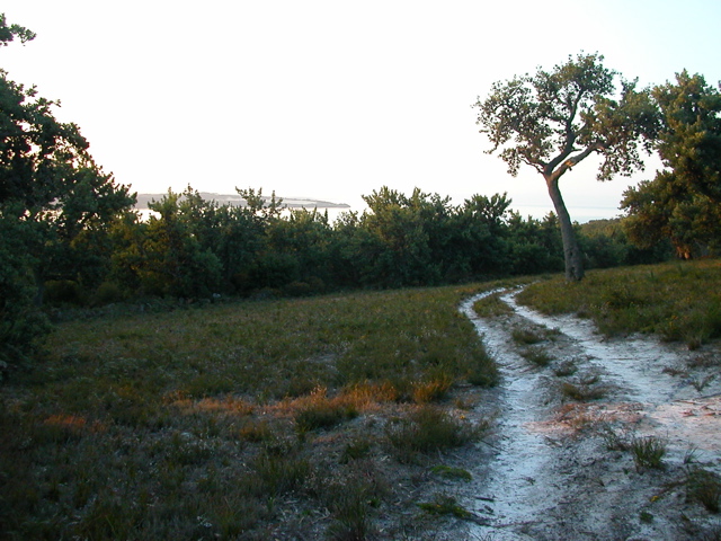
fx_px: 771
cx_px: 360
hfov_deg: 50.1
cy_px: 270
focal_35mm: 37
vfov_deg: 38.7
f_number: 2.7
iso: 100
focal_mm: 5.6
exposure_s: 1/112
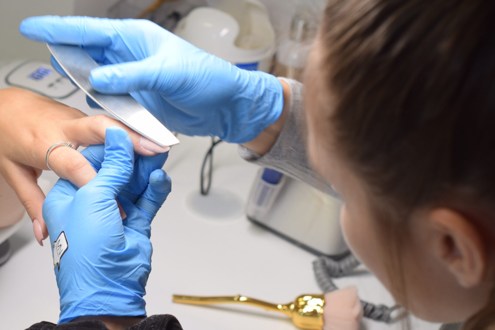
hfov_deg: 24.1
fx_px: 1155
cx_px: 184
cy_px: 193
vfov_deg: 16.2
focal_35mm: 84
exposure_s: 1/160
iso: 400
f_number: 6.3
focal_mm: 40
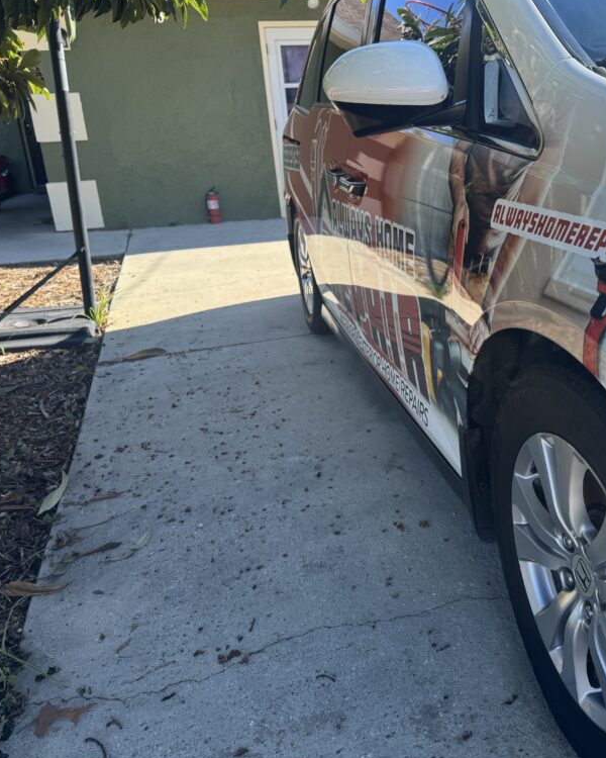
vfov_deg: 55.7
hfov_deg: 44.6
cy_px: 375
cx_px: 437
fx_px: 717
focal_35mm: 32
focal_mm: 6.76
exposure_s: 1/1059
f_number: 1.78
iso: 80
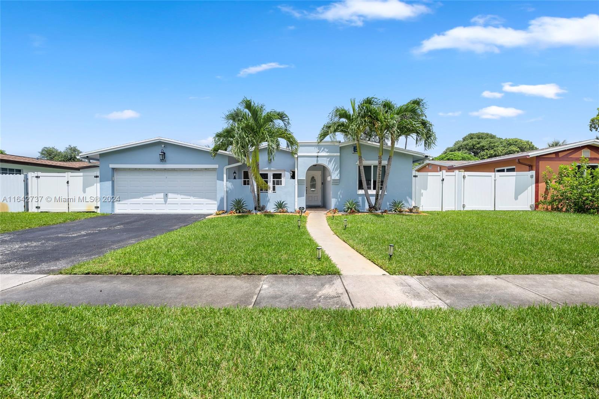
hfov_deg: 104.3
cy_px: 200
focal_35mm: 14
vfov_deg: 81.2
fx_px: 233
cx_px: 300
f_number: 8
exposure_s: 1/125
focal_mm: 14
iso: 64
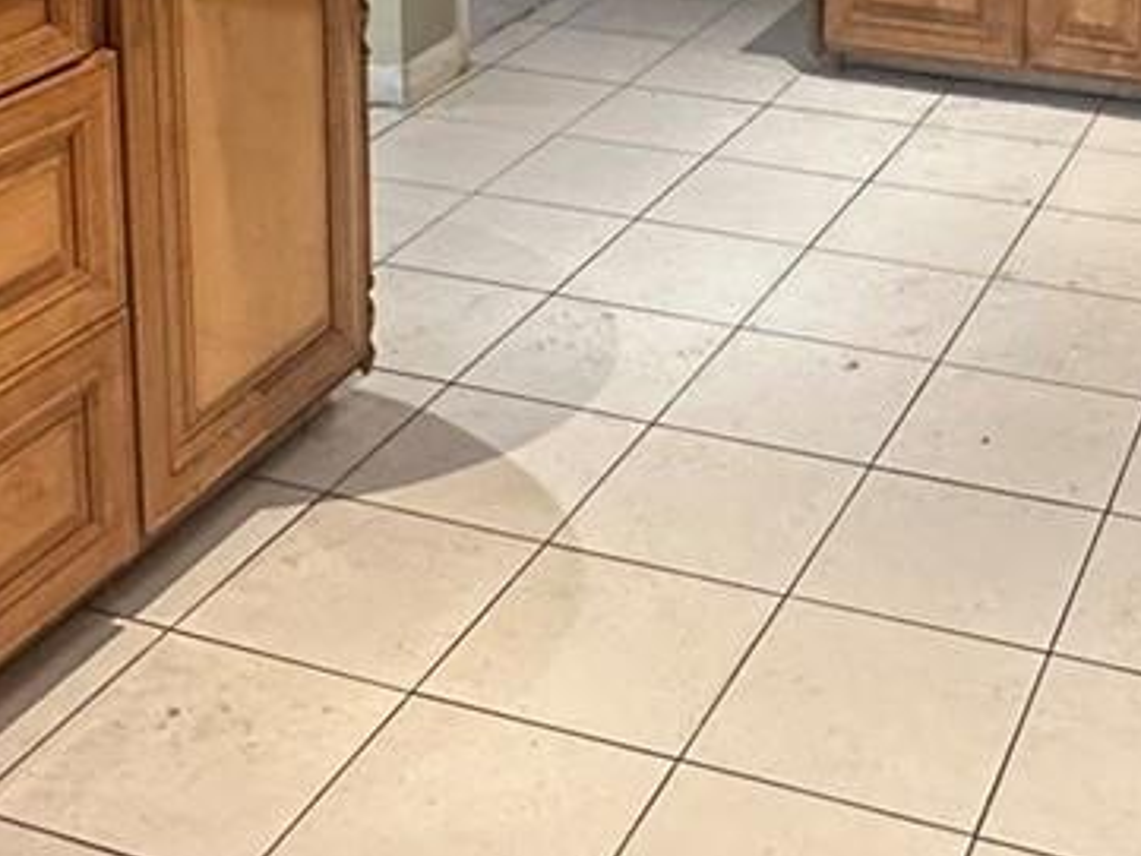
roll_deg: -2.1
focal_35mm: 62
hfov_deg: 30.8
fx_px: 2044
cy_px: -306
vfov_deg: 21.1
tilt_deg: -7.9
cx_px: 803
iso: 320
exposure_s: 1/60
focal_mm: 2.22
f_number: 2.2
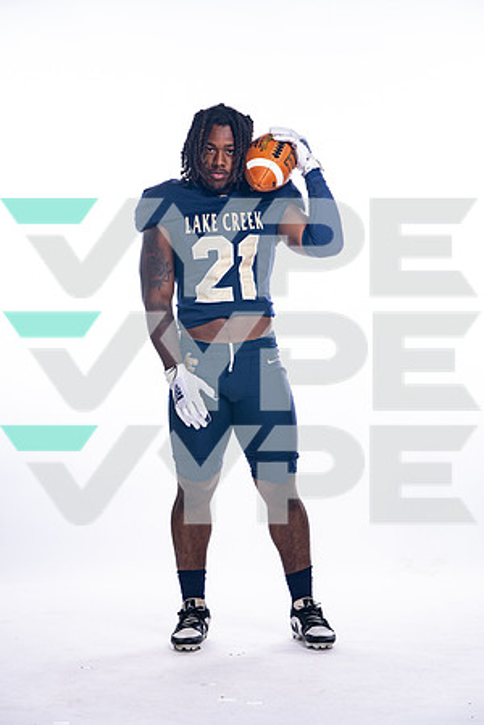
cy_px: 362
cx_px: 242
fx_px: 1976
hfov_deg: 14.0
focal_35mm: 98
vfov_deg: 20.8
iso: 400
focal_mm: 98
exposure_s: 1/250
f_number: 6.3
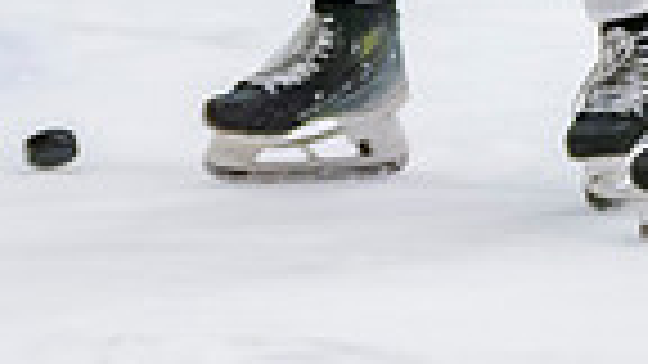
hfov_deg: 3.2
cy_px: -389
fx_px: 11478
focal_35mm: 668
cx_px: 337
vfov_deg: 1.8
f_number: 2.8
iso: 2500
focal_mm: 80
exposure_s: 1/640
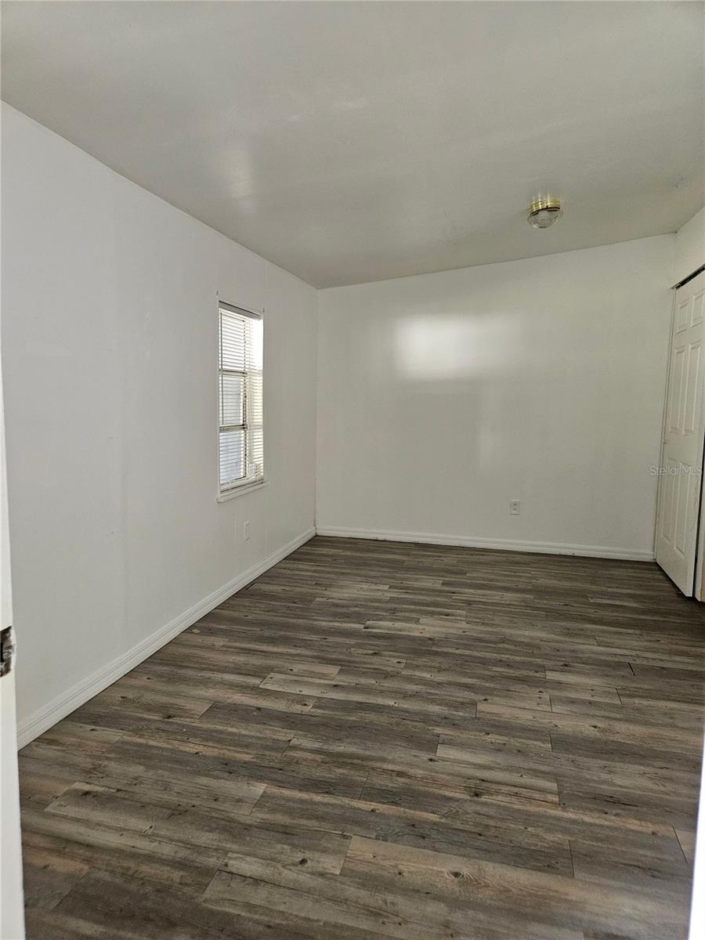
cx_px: 352
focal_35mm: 23
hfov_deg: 58.9
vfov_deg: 73.9
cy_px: 470
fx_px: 625
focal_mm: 5.4
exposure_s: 1/120
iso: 640
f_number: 1.8
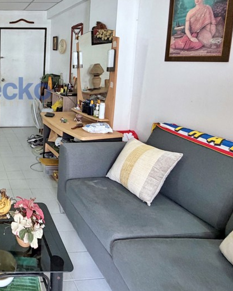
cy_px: 90
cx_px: -17
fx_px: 224
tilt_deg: -6.8
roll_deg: +1.5
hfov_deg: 43.9
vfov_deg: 63.8
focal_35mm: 26
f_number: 2.2
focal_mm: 2.22
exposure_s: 1/50
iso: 320
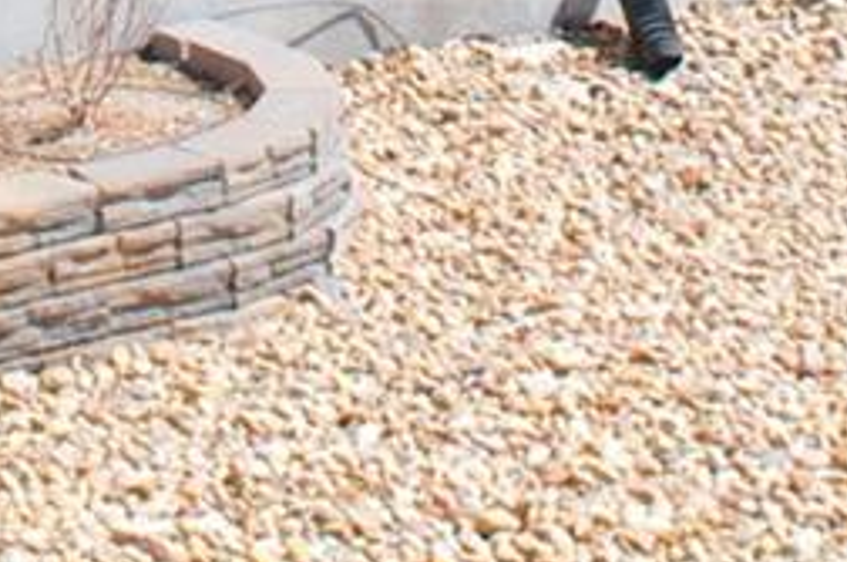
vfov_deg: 5.6
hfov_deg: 9.0
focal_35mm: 229
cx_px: 363
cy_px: -1074
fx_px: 5378
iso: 200
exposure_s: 1/640
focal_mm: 24
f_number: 5.6
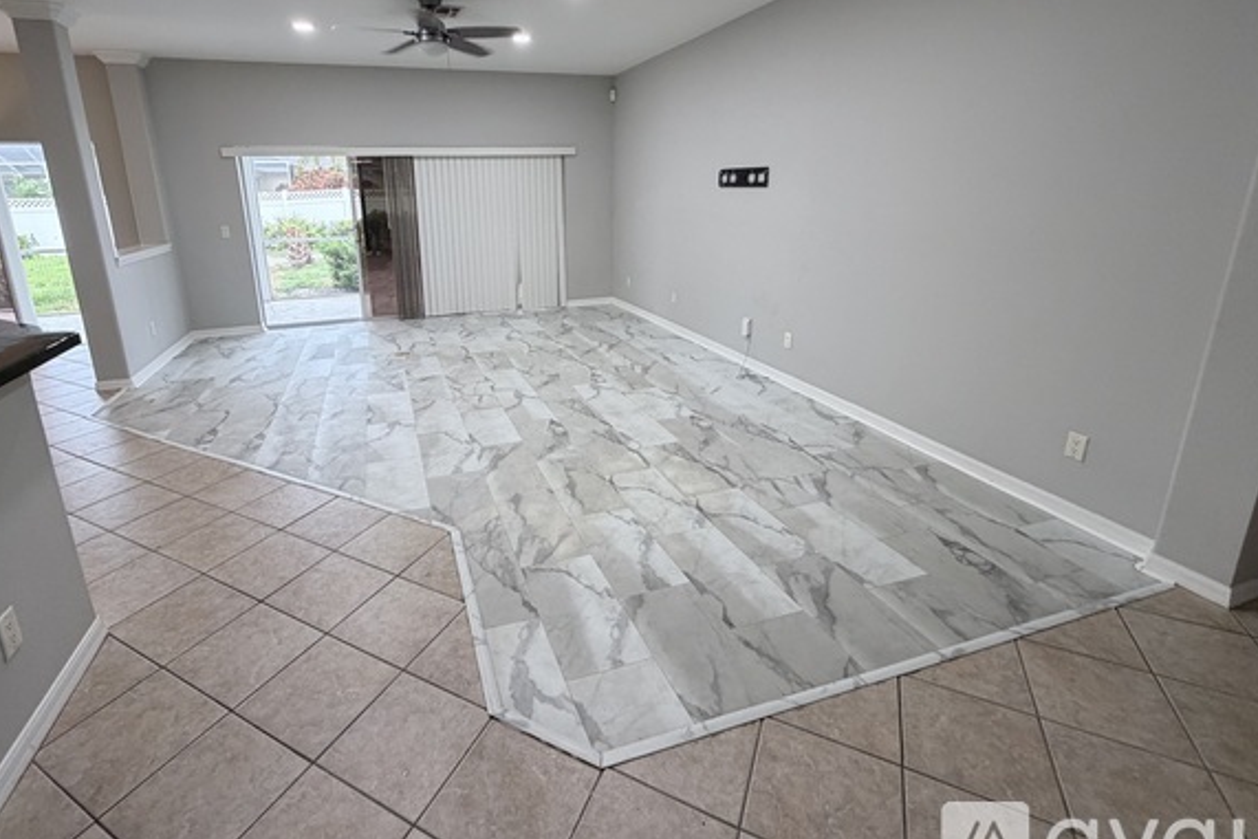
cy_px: 339
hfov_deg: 92.9
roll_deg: +0.8
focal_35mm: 17
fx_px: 594
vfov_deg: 69.8
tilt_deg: -14.3
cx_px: 563
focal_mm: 2.22
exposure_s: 1/120
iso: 320
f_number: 2.2
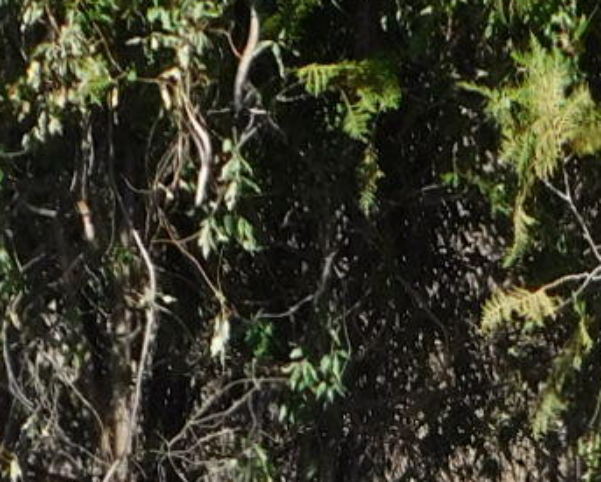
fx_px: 2759
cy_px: 808
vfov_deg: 9.6
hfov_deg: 12.4
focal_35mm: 155
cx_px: 412
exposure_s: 1/1250
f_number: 3
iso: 125
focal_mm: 4.1
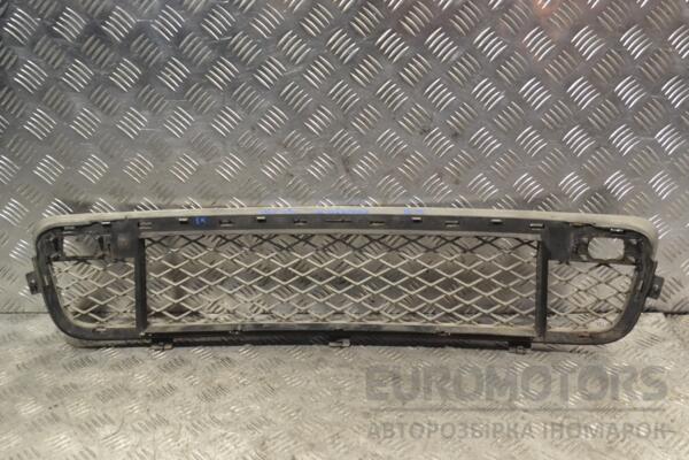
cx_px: 344
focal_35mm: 39
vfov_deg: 34.2
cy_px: 230
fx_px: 746
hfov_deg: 49.6
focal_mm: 26
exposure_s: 1/250
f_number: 8
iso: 3200
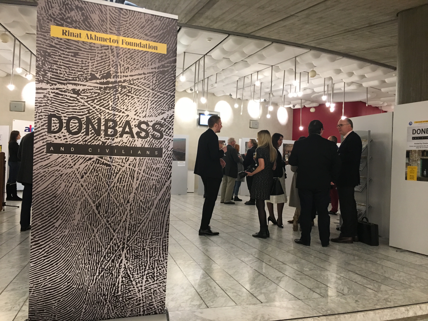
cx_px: 214
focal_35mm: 29
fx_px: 359
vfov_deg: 48.2
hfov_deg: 61.7
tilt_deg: +1.9
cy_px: 160
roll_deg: -1.7
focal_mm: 4.15
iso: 160
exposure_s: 1/30
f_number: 2.2
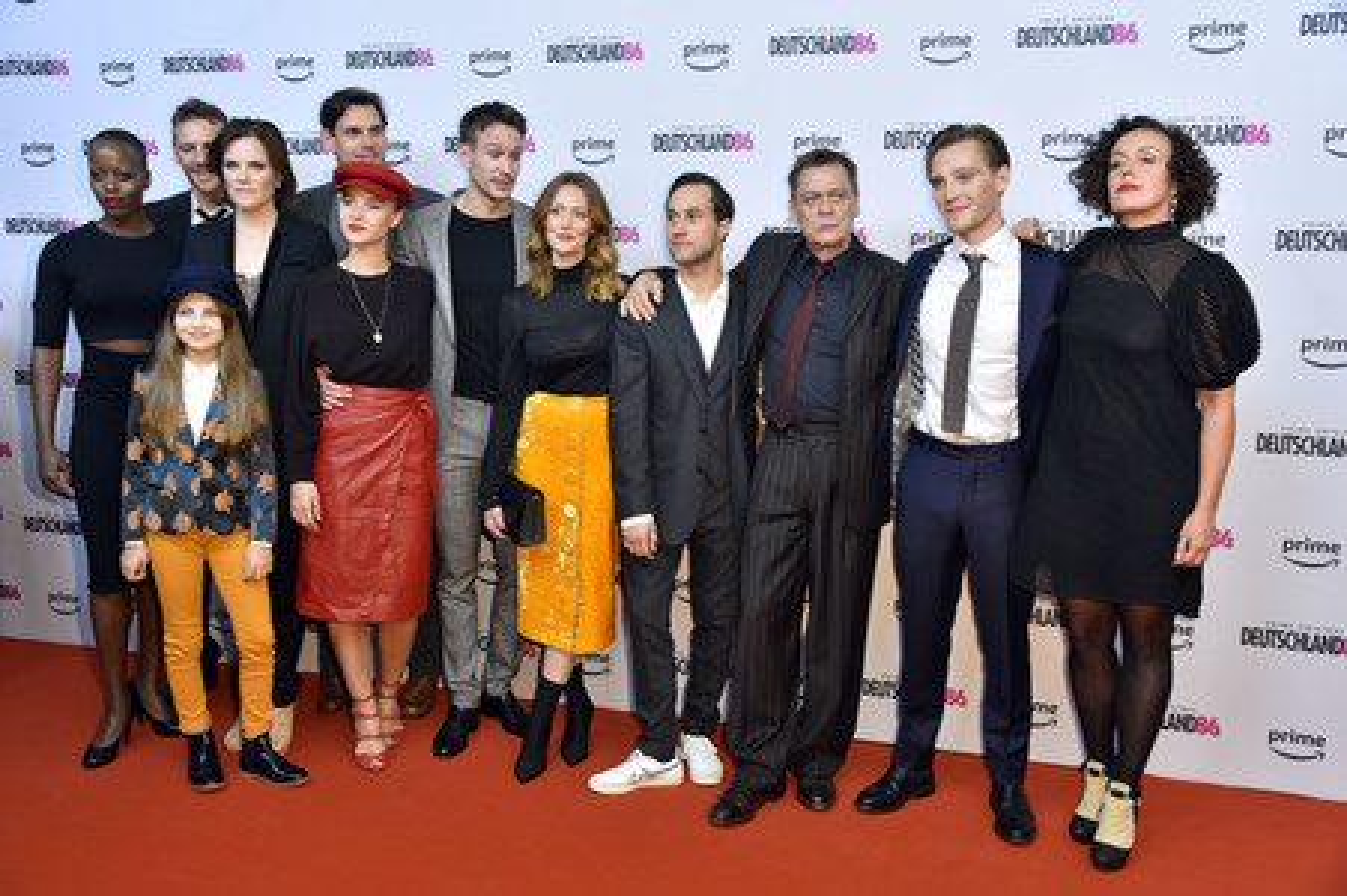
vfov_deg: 41.1
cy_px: 448
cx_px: 674
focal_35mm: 32
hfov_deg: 58.8
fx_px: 1196
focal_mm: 32
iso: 1000
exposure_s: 1/160
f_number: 5.6
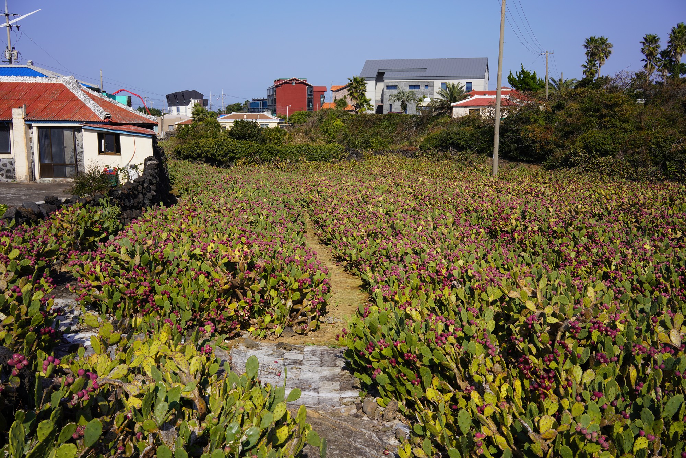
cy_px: 229
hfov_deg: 54.4
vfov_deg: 37.9
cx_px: 343
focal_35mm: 35
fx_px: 667
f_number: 14
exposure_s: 1/100
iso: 100
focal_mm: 35
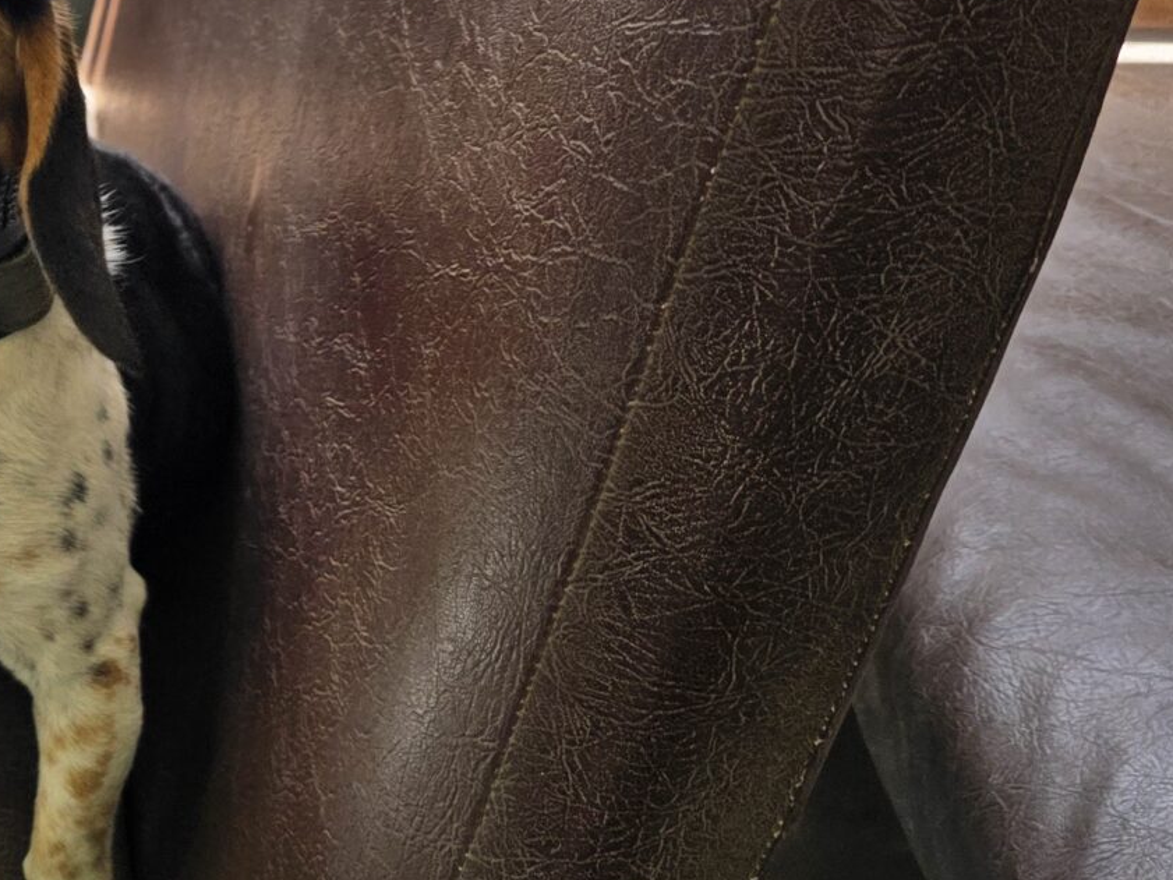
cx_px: -331
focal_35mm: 70
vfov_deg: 20.8
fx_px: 2372
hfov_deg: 24.4
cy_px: 180
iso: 64
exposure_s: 1/180
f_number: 1.7
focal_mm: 6.3
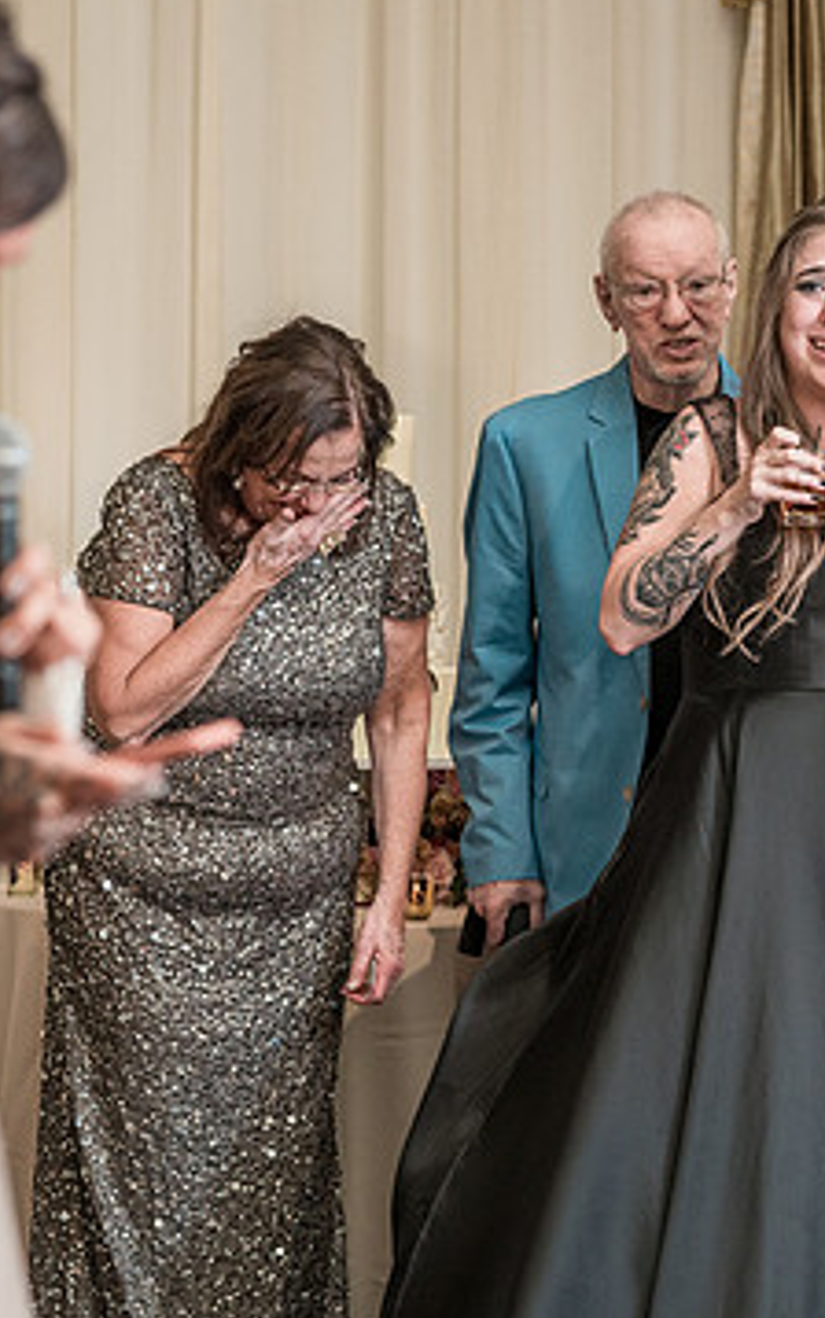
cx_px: 528
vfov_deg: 14.1
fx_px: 5320
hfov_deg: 8.9
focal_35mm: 148
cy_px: 679
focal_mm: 86
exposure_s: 1/200
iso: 2000
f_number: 4
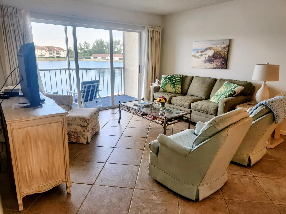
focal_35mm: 23
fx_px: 190
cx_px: 143
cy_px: 107
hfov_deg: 73.9
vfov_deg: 58.9
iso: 125
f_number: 1.8
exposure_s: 1/120
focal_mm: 5.4
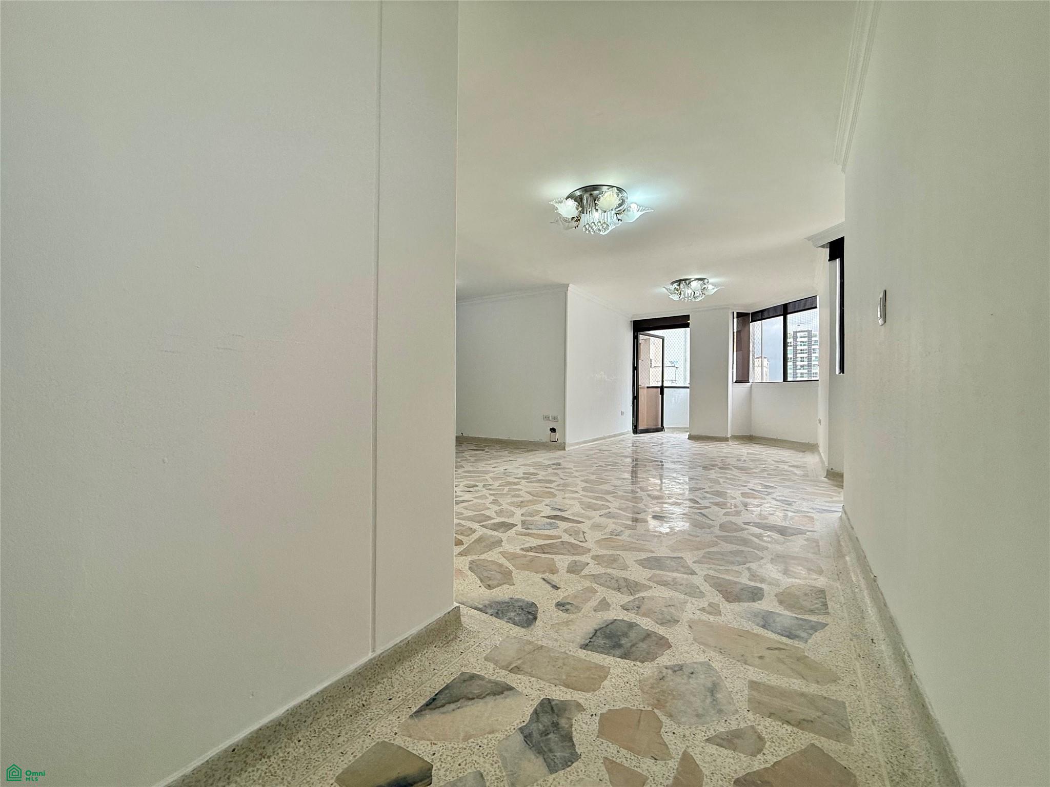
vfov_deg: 85.7
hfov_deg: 102.1
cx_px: 525
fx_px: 425
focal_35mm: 14
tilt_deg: +0.1
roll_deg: -0.8
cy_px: 394
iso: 64
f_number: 2.2
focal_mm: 2.22
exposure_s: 1/201
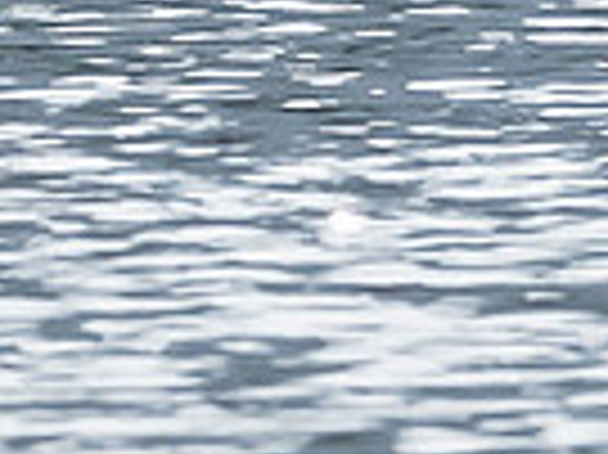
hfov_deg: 0.4
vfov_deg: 0.3
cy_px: -987
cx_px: 1142
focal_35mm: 4412
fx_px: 77424
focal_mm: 150
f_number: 7.1
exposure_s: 1/800
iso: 400
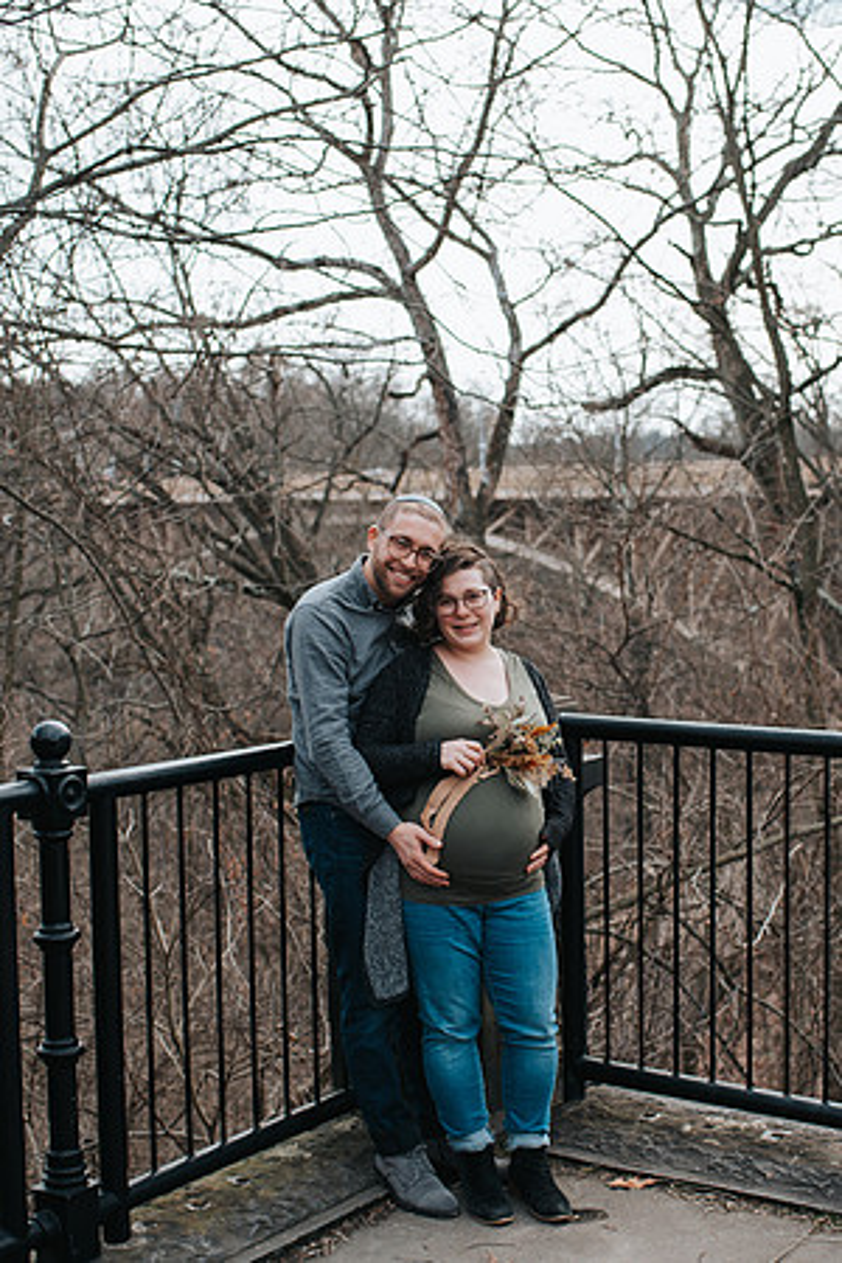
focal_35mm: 55
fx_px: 1919
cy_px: 637
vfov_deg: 36.4
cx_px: 505
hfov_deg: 24.7
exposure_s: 1/800
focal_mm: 35
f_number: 3.2
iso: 200
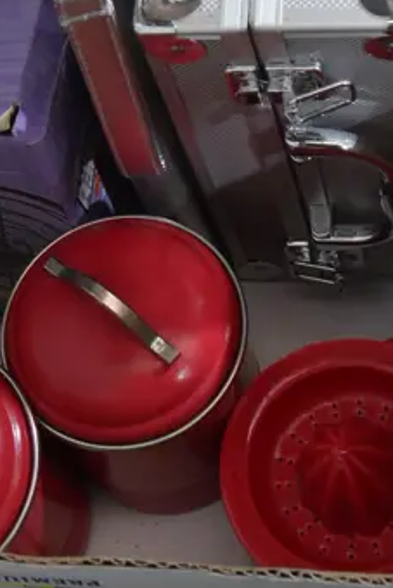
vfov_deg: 21.2
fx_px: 1538
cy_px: 50
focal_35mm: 94
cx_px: 12
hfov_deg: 14.4
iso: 1600
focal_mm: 15
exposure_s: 1/60
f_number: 3.6
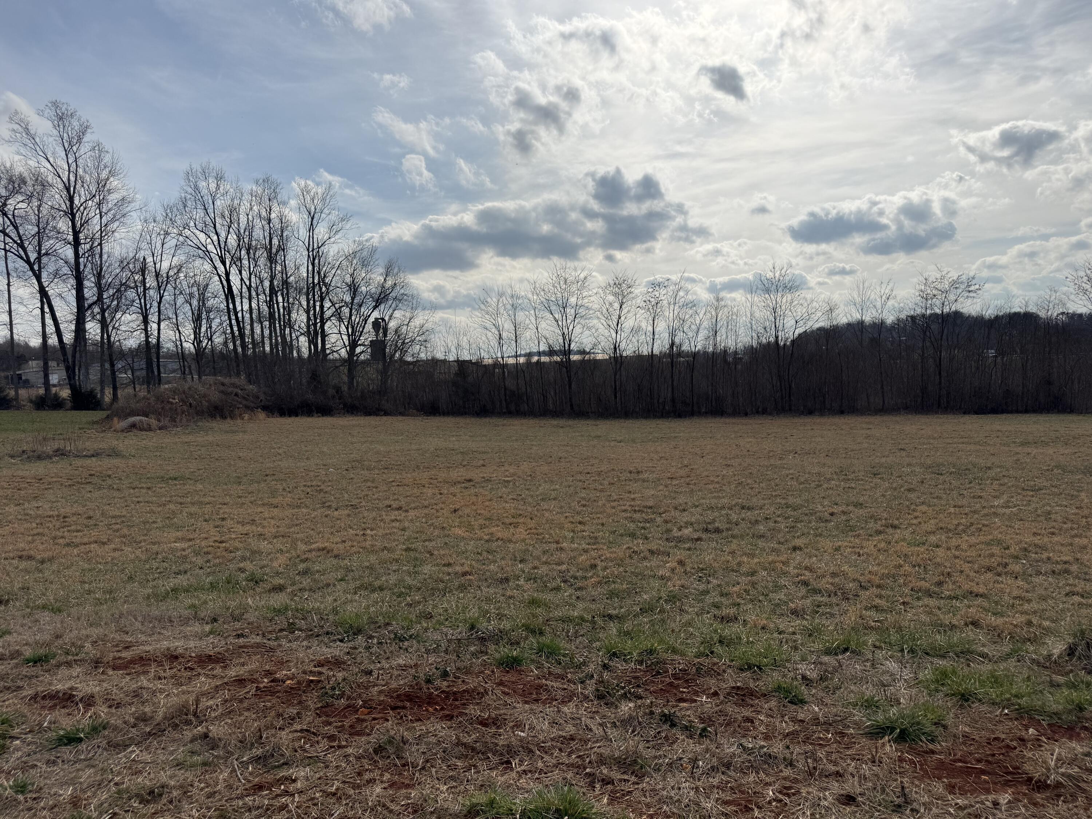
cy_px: 410
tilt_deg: -2.6
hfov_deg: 71.6
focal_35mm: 24
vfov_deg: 56.8
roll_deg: +2.7
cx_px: 546
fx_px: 757
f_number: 1.78
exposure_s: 1/14286
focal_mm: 6.76
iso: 64
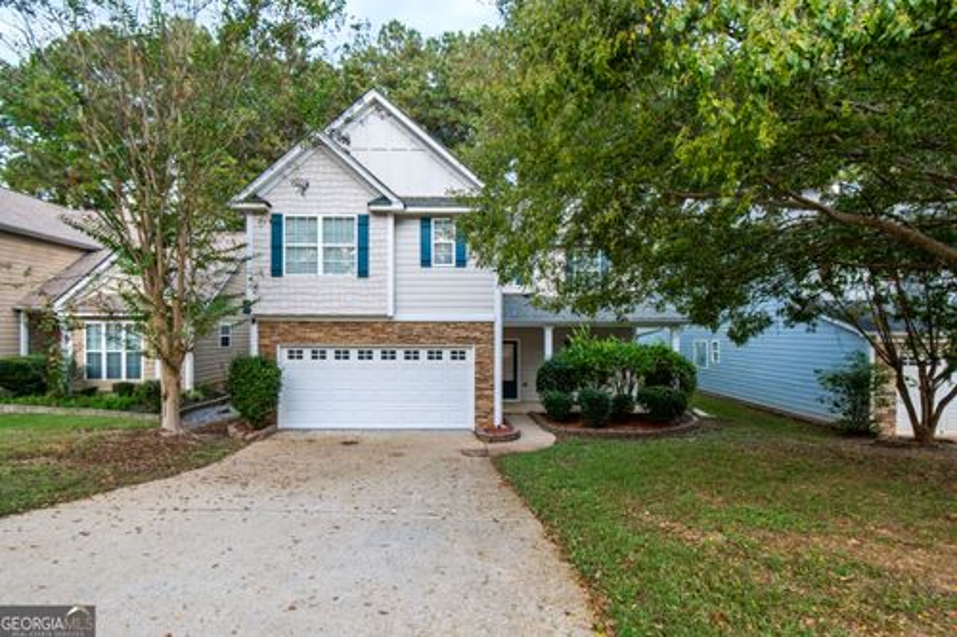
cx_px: 478
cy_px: 318
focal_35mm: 17
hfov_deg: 93.3
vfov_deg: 70.4
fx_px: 452
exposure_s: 1/60
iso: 800
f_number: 7.1
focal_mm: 11.5
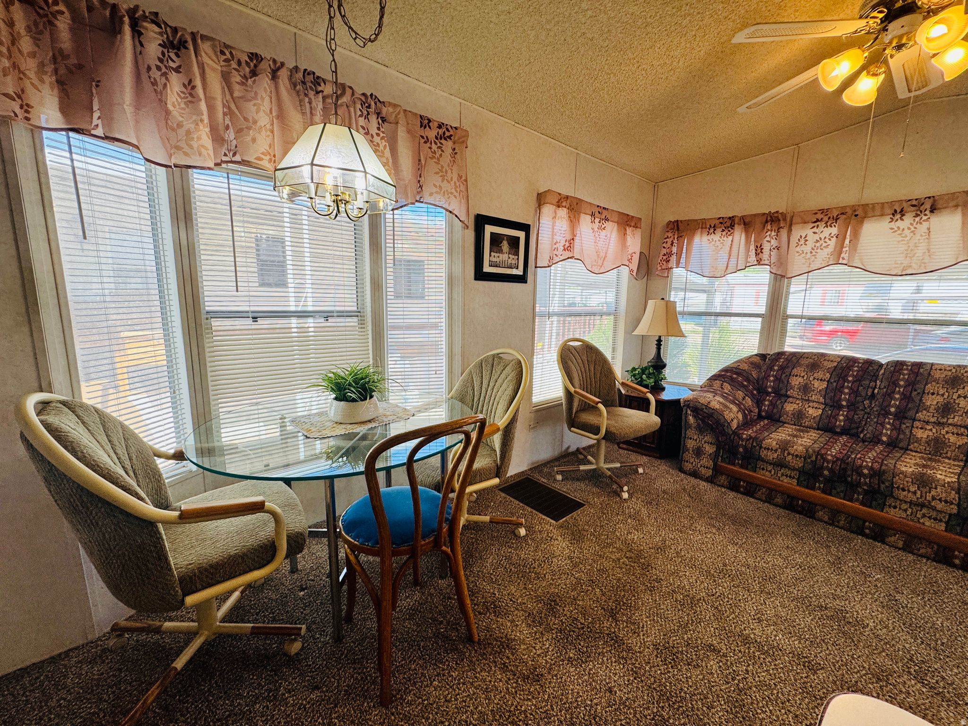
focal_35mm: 14
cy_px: 363
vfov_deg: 85.7
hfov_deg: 102.1
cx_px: 484
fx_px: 391
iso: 160
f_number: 2.2
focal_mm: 2.22
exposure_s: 1/120
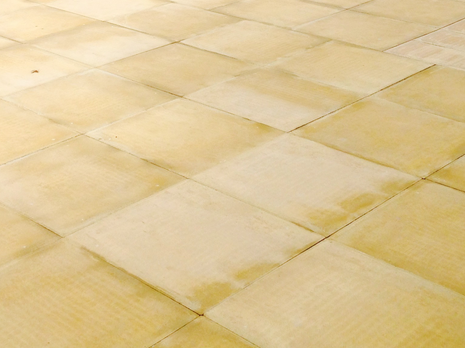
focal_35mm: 70
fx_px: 940
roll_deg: +1.1
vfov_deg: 20.4
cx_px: 131
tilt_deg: -19.6
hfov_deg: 27.5
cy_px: 11
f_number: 2.4
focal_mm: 4.12
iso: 50
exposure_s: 1/570
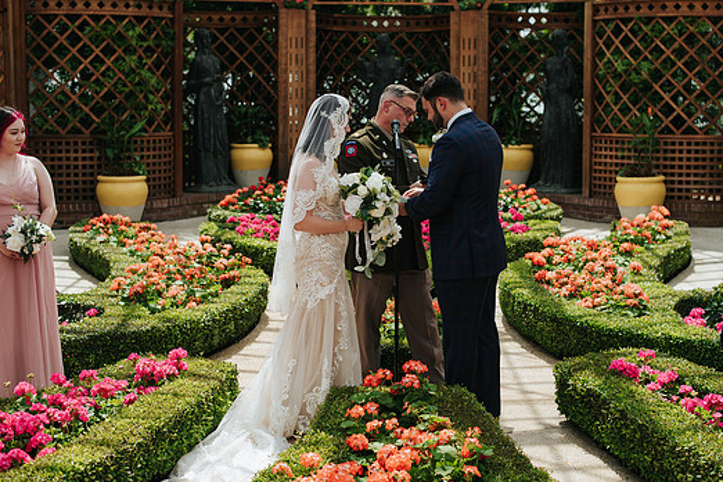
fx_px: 1125
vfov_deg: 24.2
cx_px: 396
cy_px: 233
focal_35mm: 56
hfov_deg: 35.6
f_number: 3.5
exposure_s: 1/1000
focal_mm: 50
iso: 125
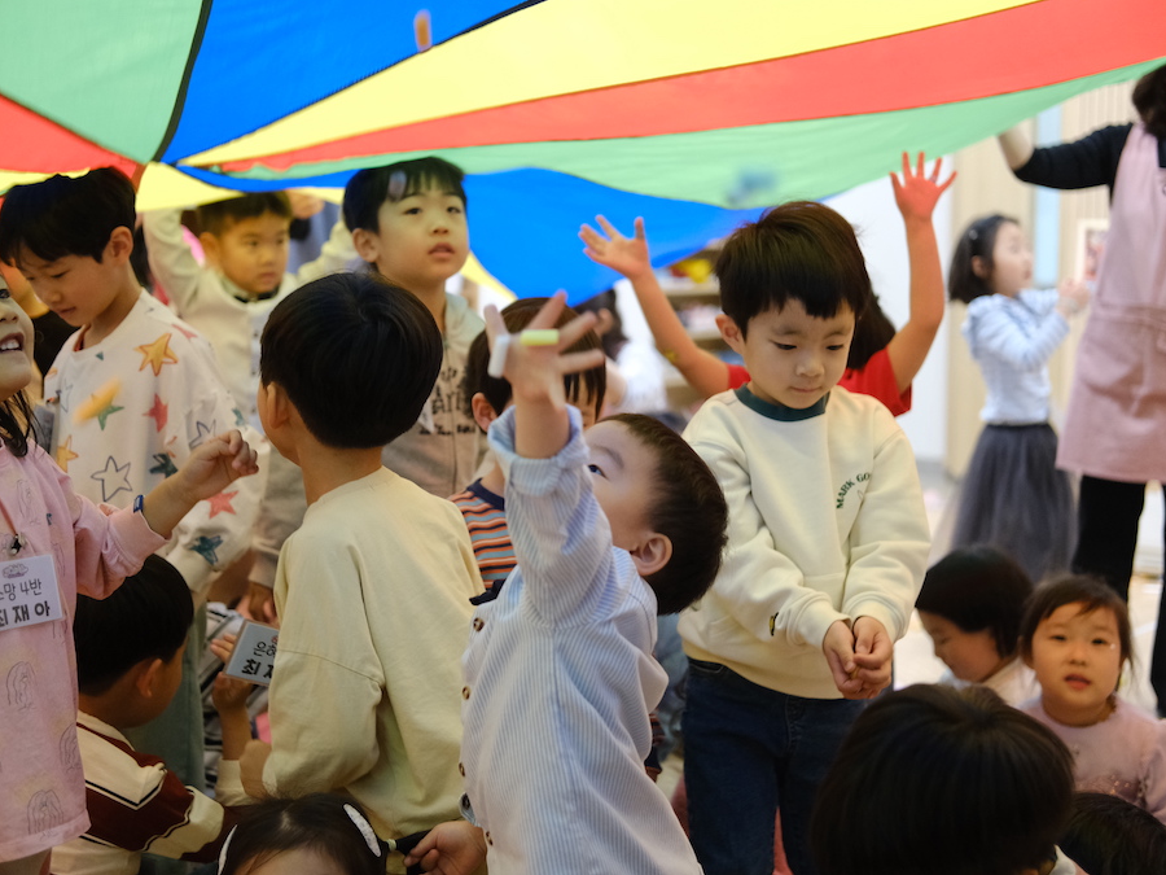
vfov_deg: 25.2
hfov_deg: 33.2
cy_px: 434
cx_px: 593
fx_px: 1954
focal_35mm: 58
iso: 2000
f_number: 2
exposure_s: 1/160
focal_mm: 35
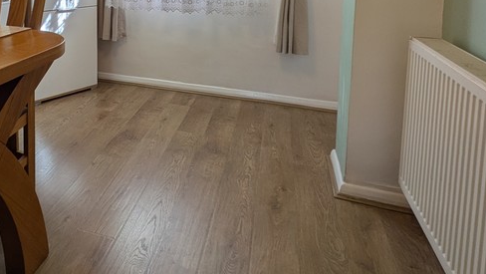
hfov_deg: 57.2
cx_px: 109
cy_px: -12
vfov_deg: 33.0
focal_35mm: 32
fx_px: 413
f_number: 2.2
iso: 50
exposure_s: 1/161
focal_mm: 1.83
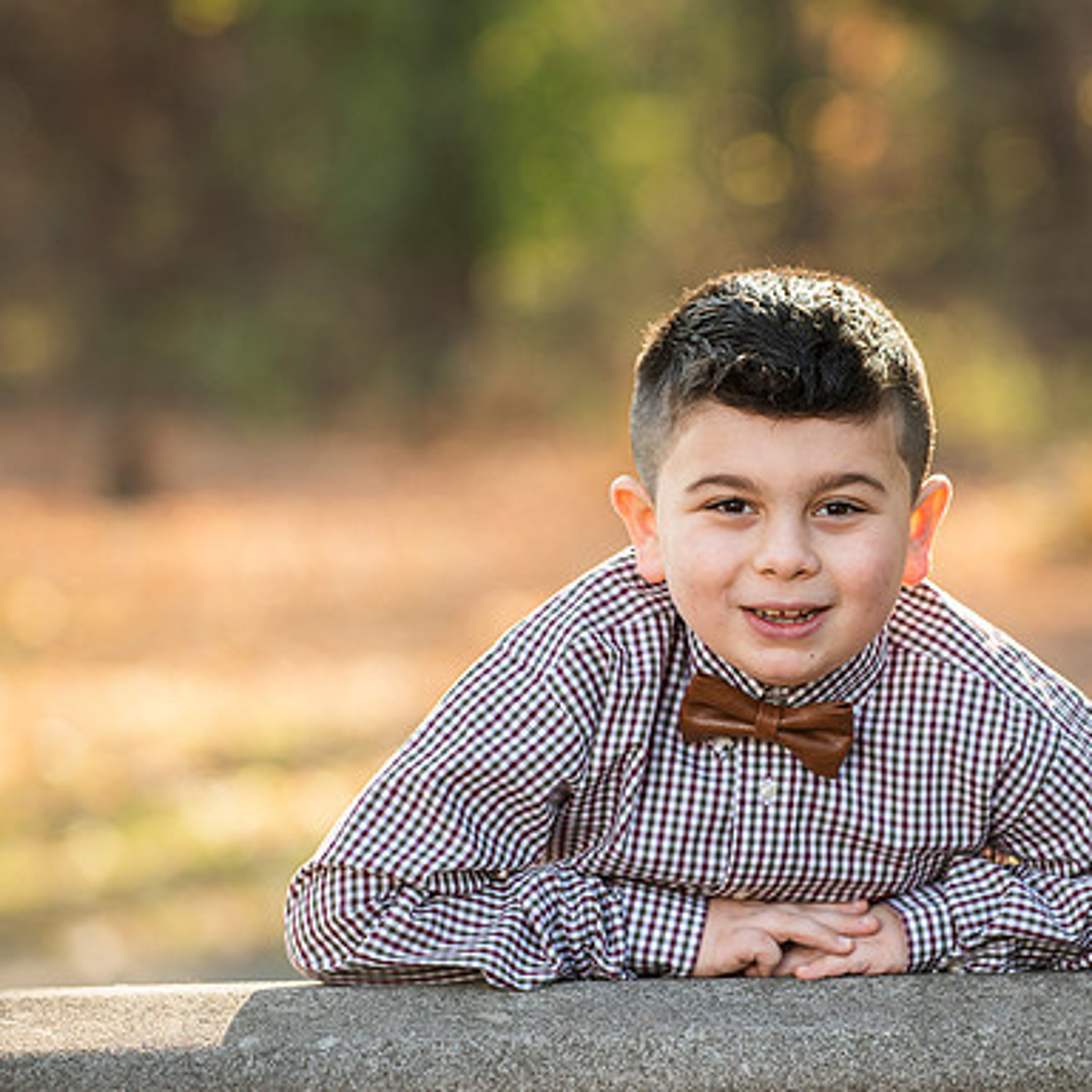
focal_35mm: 202
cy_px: 550
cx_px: 770
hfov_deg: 8.7
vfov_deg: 8.7
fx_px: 7209
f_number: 3.5
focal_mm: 150
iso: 200
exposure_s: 1/250
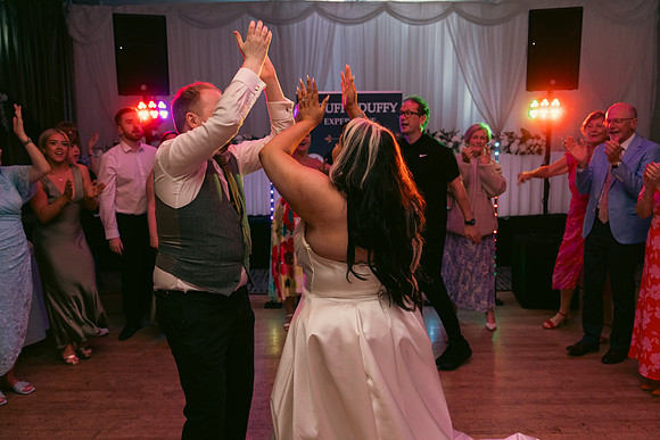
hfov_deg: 58.7
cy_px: 220
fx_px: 587
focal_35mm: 32
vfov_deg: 41.1
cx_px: 330
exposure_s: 1/160
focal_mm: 32
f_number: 3.5
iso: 2500
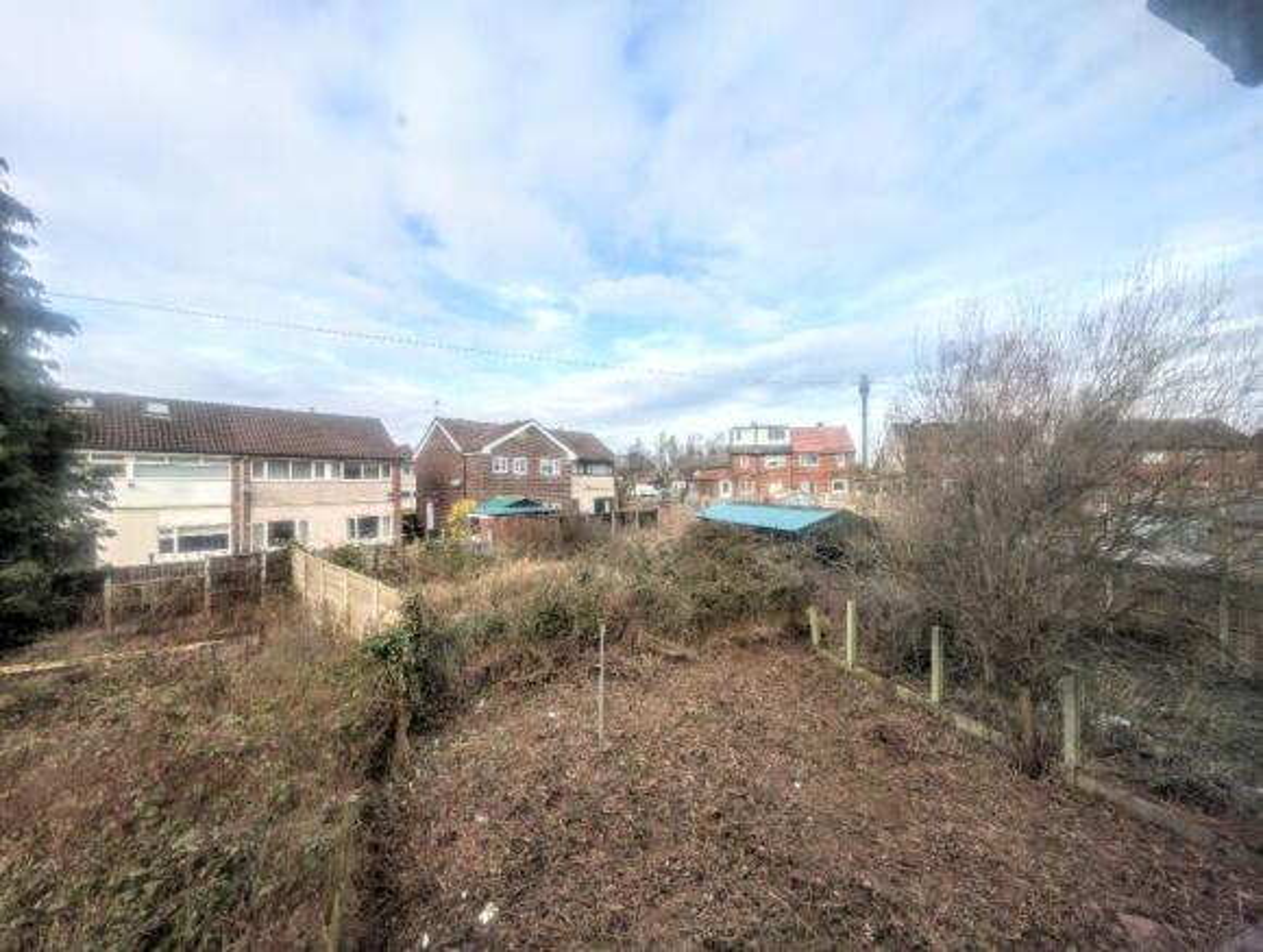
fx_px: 439
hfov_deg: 110.4
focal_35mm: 12
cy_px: 476
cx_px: 632
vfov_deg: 94.7
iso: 52
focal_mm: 2.02
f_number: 1.7
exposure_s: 1/1153
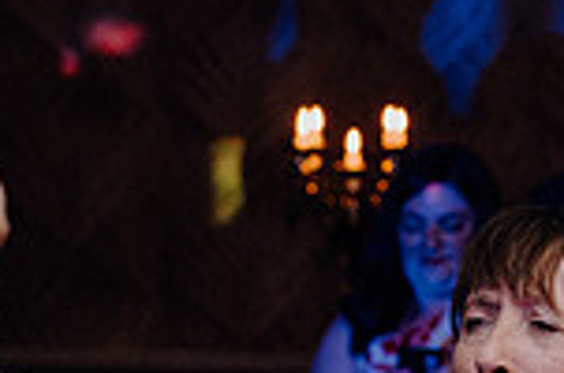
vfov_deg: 6.6
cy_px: 640
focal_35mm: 204
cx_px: 254
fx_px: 3189
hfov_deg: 10.1
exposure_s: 1/160
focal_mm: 53
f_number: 3.5
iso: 2500
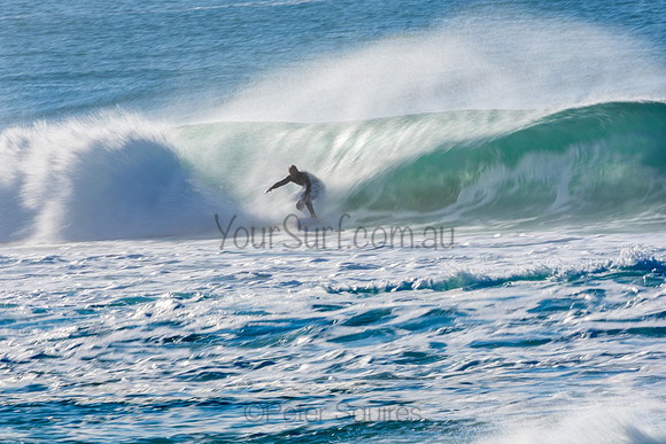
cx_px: 333
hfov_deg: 2.7
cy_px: 222
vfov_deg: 1.8
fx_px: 13878
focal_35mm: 750
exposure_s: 1/25
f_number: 32
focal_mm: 500
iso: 100
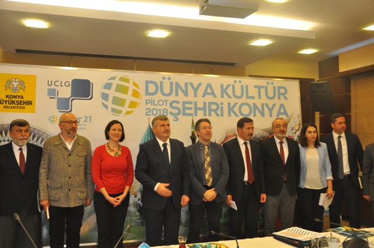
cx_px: 187
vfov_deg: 35.4
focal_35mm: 38
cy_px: 124
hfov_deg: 51.3
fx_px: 389
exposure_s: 1/60
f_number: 3.8
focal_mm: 25
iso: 800
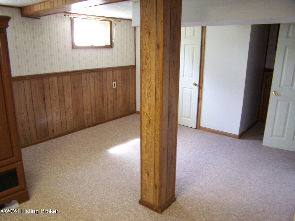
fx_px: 324
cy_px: 110
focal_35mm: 38
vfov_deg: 37.7
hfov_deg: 49.0
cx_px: 148
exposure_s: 1/6
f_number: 2.8
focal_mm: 6.3
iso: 140
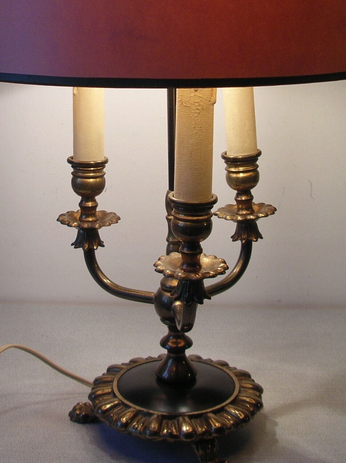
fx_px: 841
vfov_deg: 30.4
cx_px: 154
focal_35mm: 63
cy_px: 133
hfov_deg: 23.2
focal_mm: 5.8
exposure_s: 1/53.6
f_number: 2.8
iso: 50
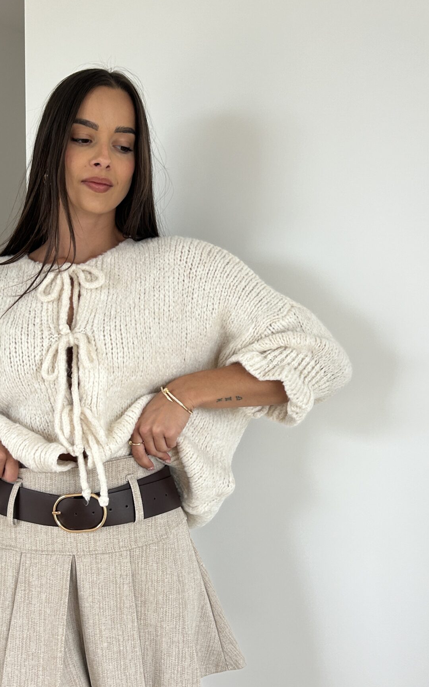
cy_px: 346
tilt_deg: -5.6
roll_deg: -0.4
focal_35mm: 41
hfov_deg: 30.9
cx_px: 133
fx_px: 767
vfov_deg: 48.2
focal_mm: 5.7
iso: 100
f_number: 1.5
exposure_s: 1/121
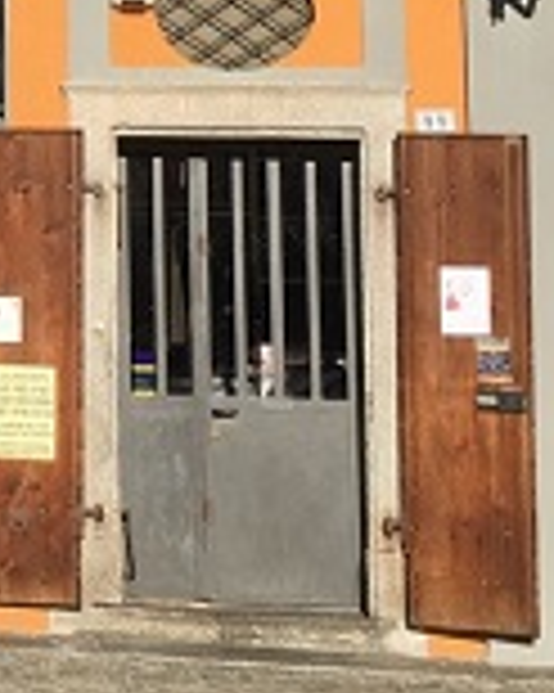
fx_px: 2647
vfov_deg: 14.5
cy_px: -101
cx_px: -369
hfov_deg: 11.3
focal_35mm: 129
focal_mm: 4.15
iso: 25
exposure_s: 1/2137
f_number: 2.2
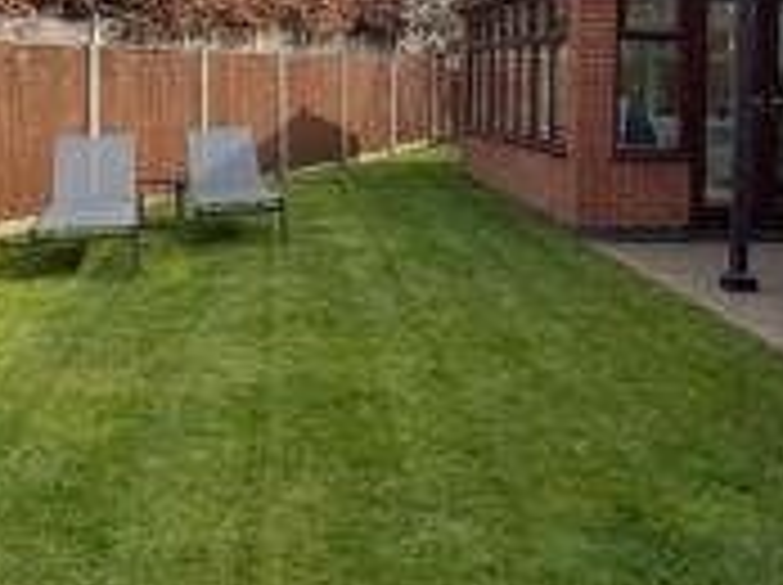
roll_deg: -1.2
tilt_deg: -1.1
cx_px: 488
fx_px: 1062
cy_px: 97
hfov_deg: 40.2
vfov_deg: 29.9
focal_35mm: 47
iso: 32
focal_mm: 2.22
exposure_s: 1/770
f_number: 2.2
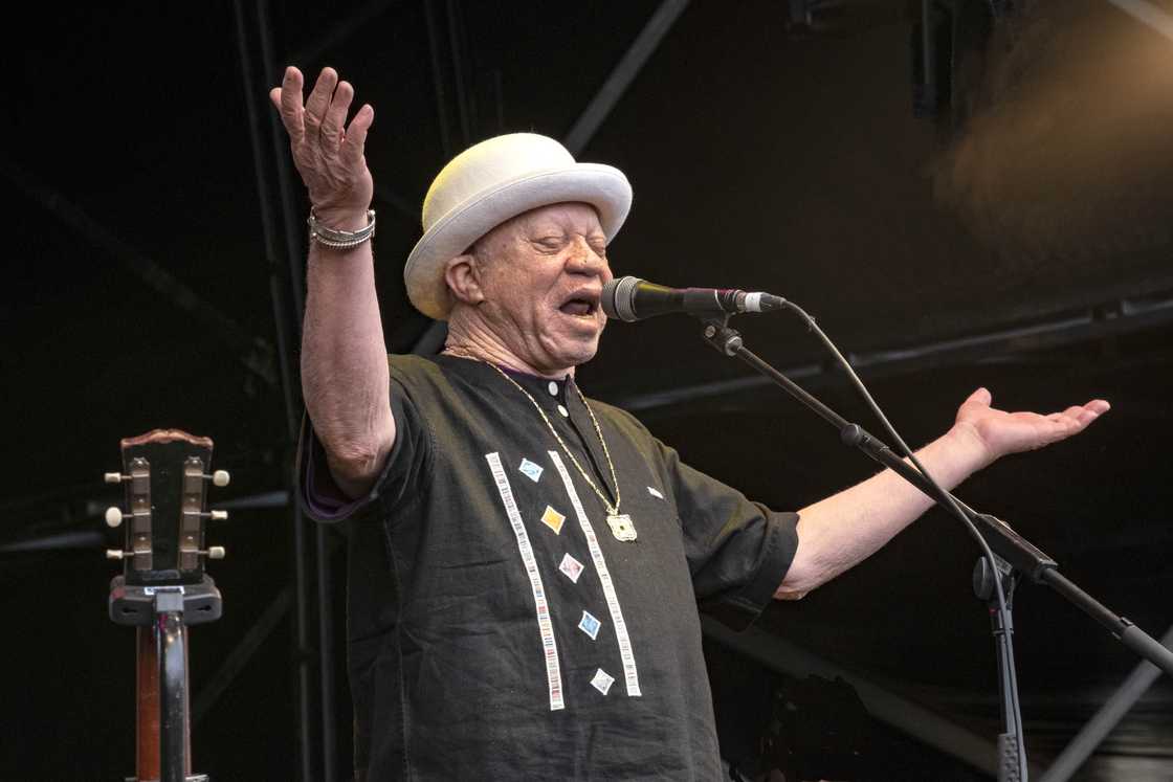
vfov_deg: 7.9
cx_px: 586
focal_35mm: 174
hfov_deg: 11.8
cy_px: 391
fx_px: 5670
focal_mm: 115.9
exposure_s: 1/250
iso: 1600
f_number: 10
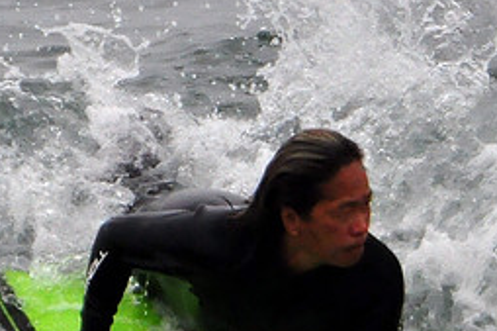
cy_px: 281
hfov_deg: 1.1
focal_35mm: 1884
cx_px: 464
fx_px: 25992
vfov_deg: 0.7
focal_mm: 550
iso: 1250
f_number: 5.6
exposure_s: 1/1600
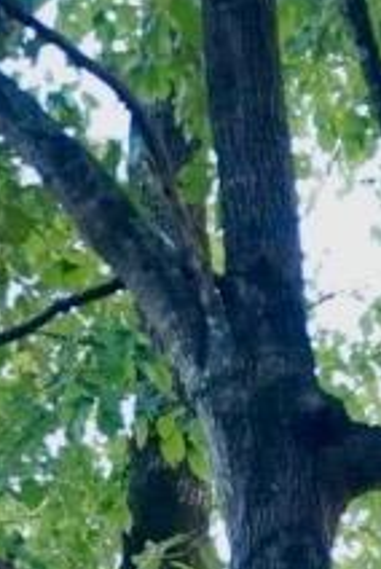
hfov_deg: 5.3
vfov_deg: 6.7
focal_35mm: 251
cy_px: 2158
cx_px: 977
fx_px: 3971
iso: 2000
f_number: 2.8
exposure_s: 1/320
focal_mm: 33
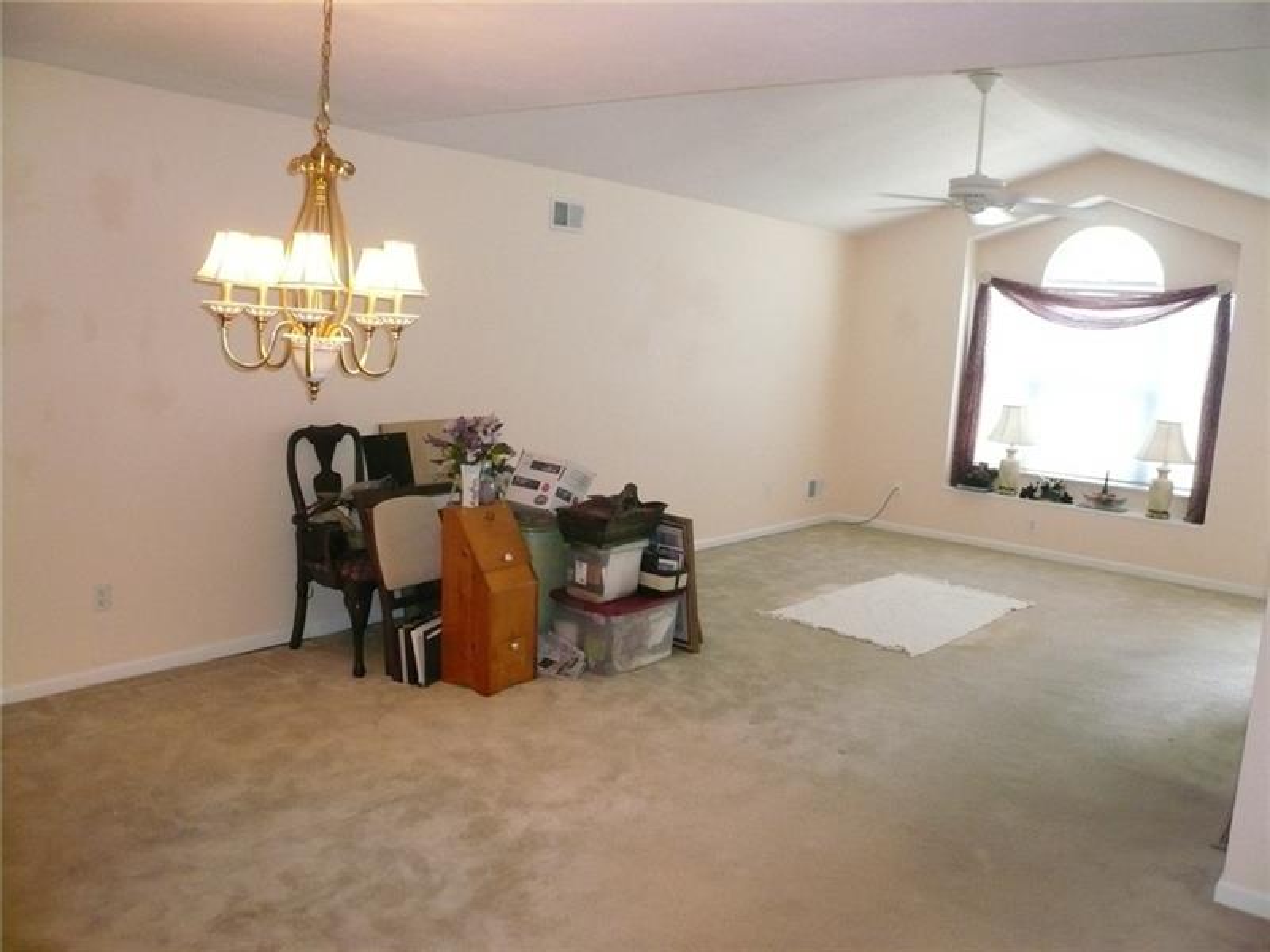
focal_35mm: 28
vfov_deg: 49.7
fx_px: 1027
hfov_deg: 63.4
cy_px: 476
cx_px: 635
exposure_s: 1/50
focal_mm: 4.6
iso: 400
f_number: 2.8
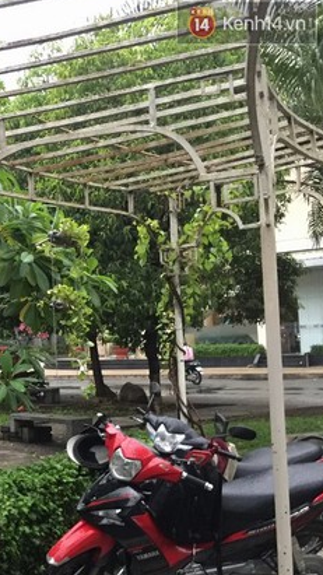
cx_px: -119
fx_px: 762
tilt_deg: +1.7
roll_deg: +0.5
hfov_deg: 21.2
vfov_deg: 41.3
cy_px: 323
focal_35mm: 50
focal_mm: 4.15
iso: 125
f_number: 2.2
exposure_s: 1/17
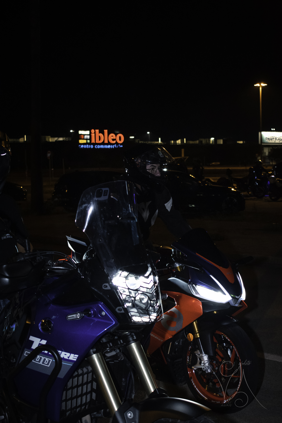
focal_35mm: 57
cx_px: 141
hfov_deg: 23.8
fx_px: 670
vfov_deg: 35.1
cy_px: 212
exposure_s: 1/125
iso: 1600
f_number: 4.8
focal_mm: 38
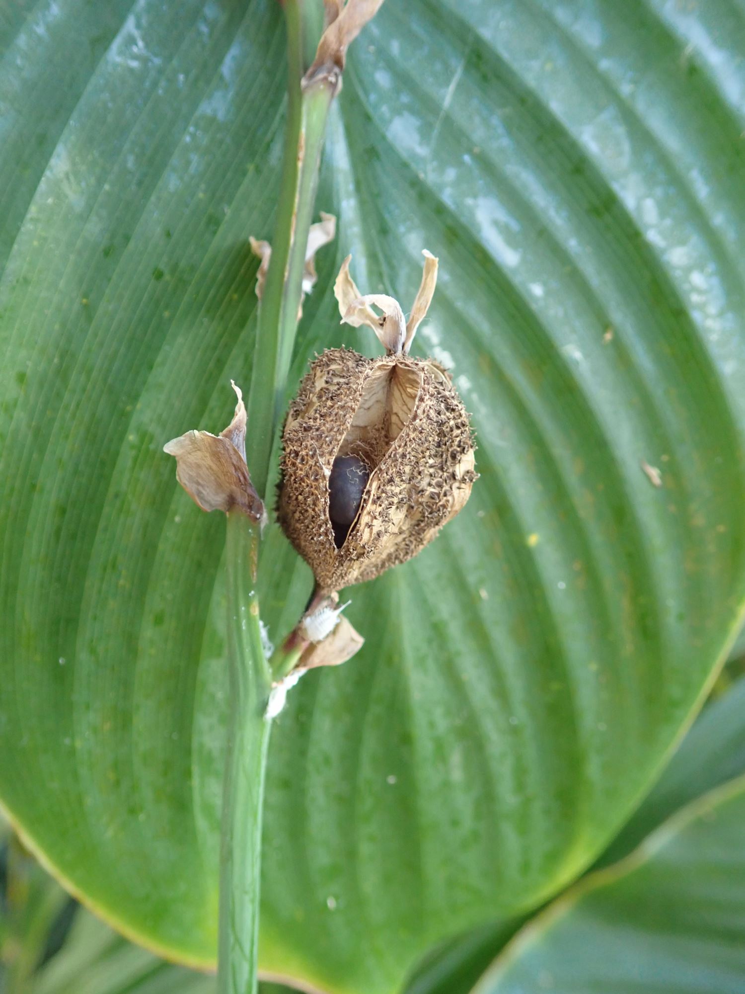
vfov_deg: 60.0
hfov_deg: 46.8
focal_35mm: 30
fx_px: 861
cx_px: 372
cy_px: 497
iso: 500
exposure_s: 1/125
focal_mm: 5.5
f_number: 2.3
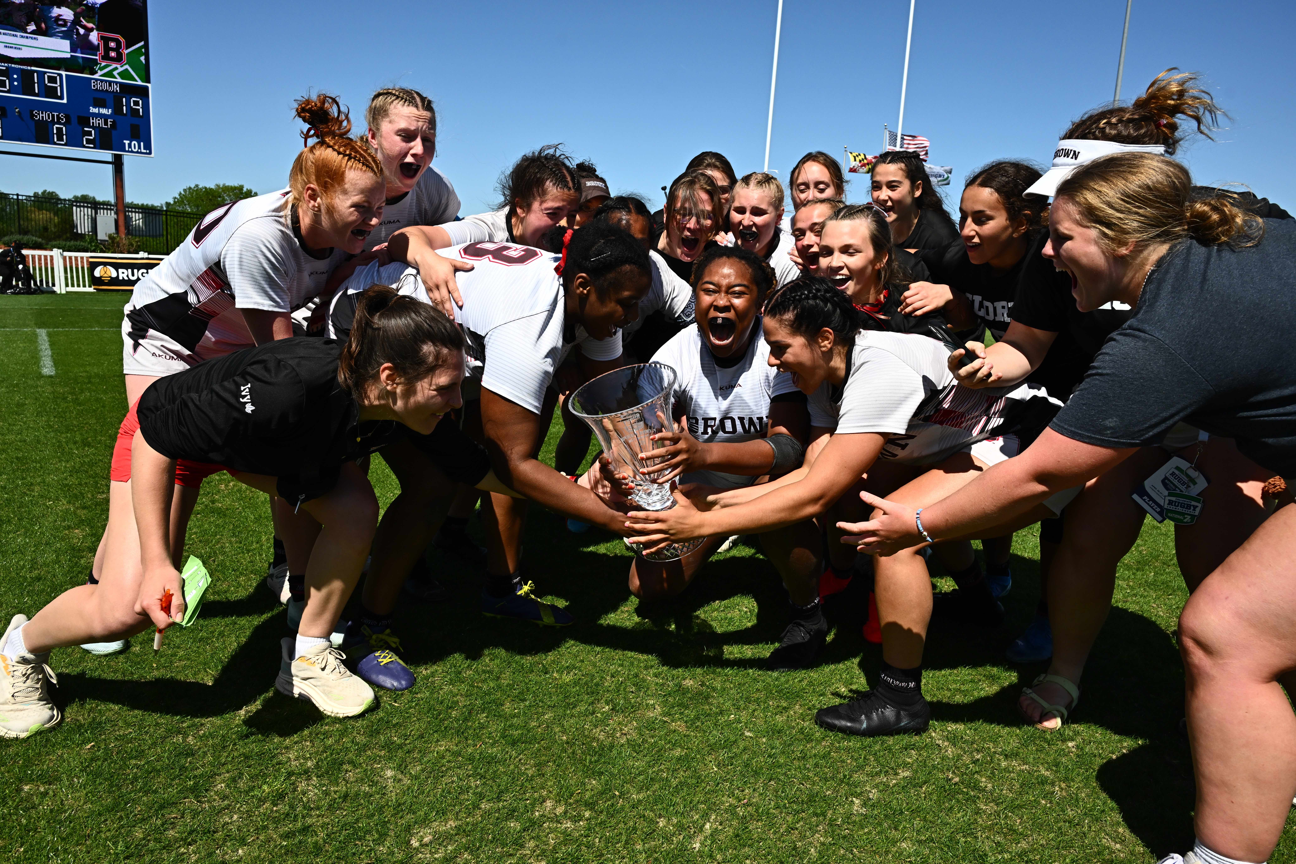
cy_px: 432
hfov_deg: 73.7
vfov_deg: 53.1
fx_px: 864
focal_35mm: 24
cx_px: 648
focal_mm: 24
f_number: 8
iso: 500
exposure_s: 1/2000
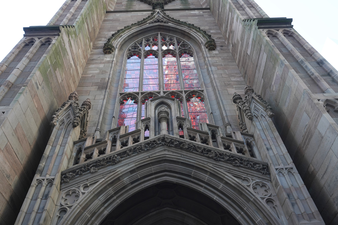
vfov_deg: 45.0
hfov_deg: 63.7
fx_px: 272
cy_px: 112
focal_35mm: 29
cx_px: 169
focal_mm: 29
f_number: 5
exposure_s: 1/100
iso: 400
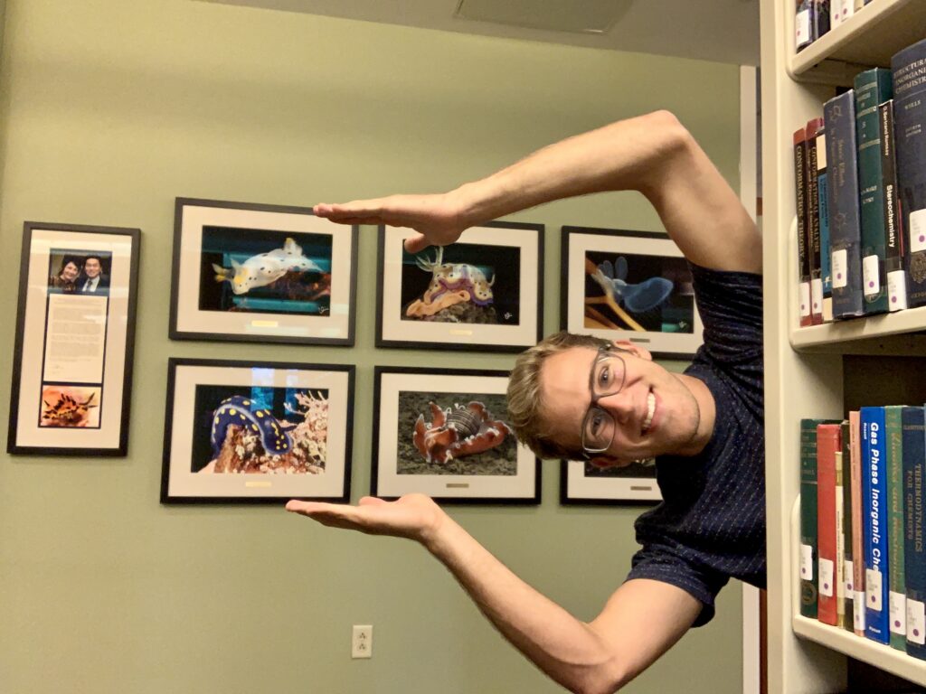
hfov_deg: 56.8
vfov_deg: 44.2
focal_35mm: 32
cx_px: 463
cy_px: 347
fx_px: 856
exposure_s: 1/60
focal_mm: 2.87
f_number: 2.2
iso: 200
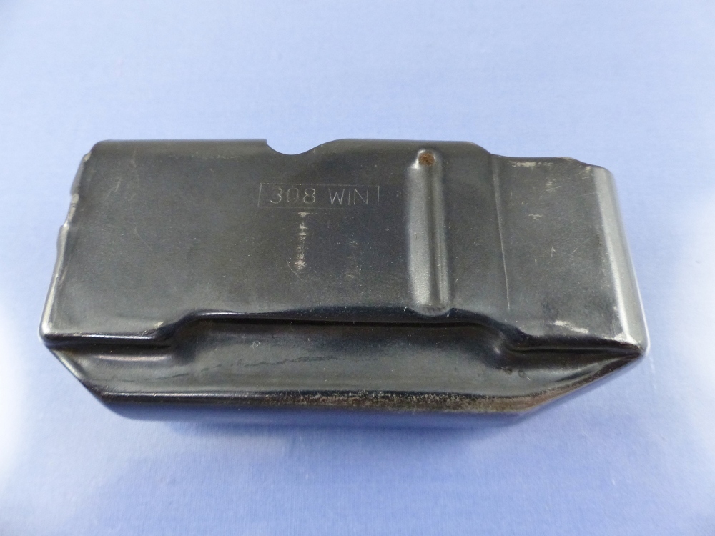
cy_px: 268
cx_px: 358
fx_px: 516
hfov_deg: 69.4
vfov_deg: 54.9
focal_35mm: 25
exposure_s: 1/60
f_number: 2.8
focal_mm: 4.5
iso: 320
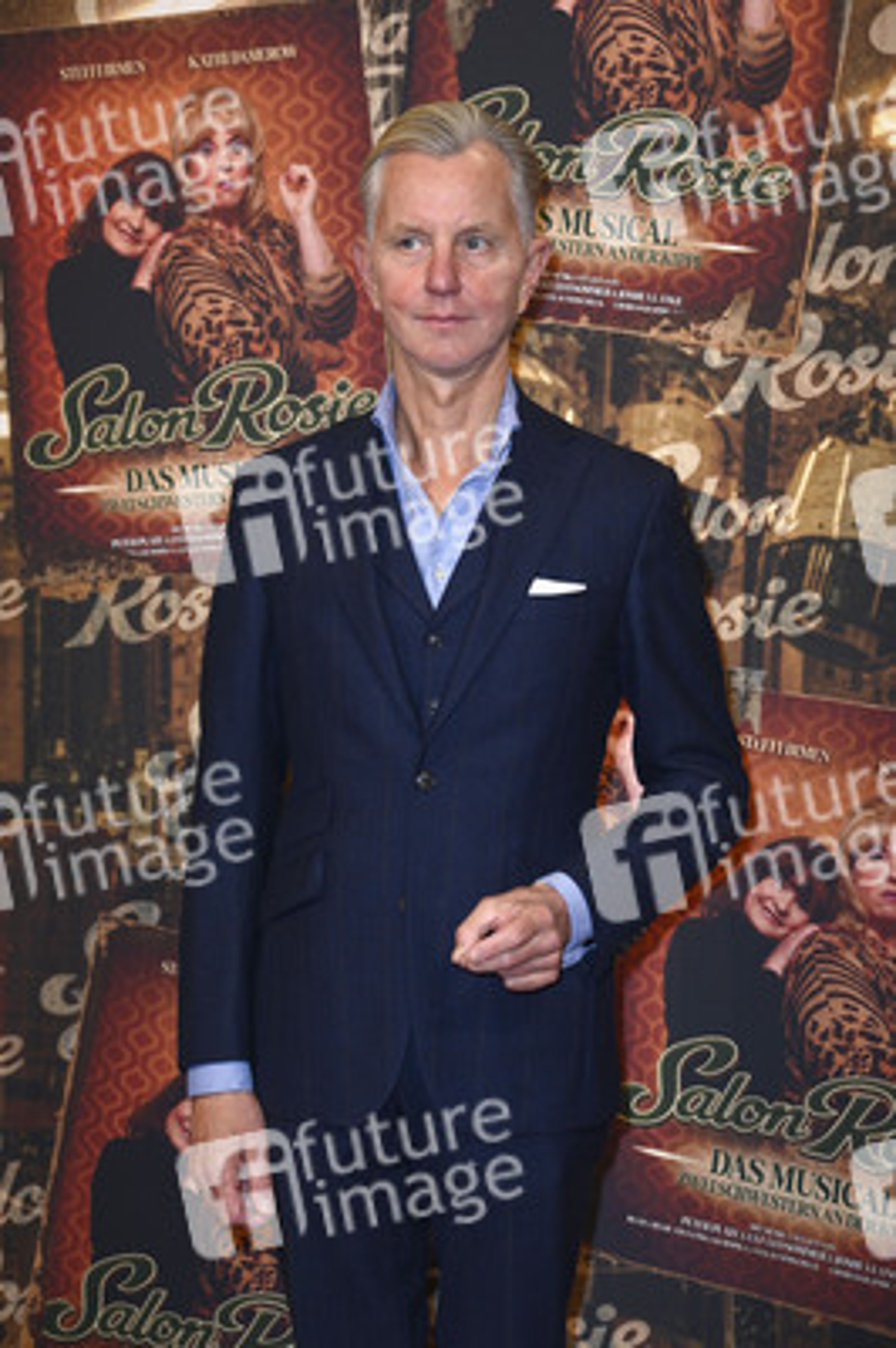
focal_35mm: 100
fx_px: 3740
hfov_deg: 13.7
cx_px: 448
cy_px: 674
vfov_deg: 20.4
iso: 1250
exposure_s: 1/250
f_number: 5.6
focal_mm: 100
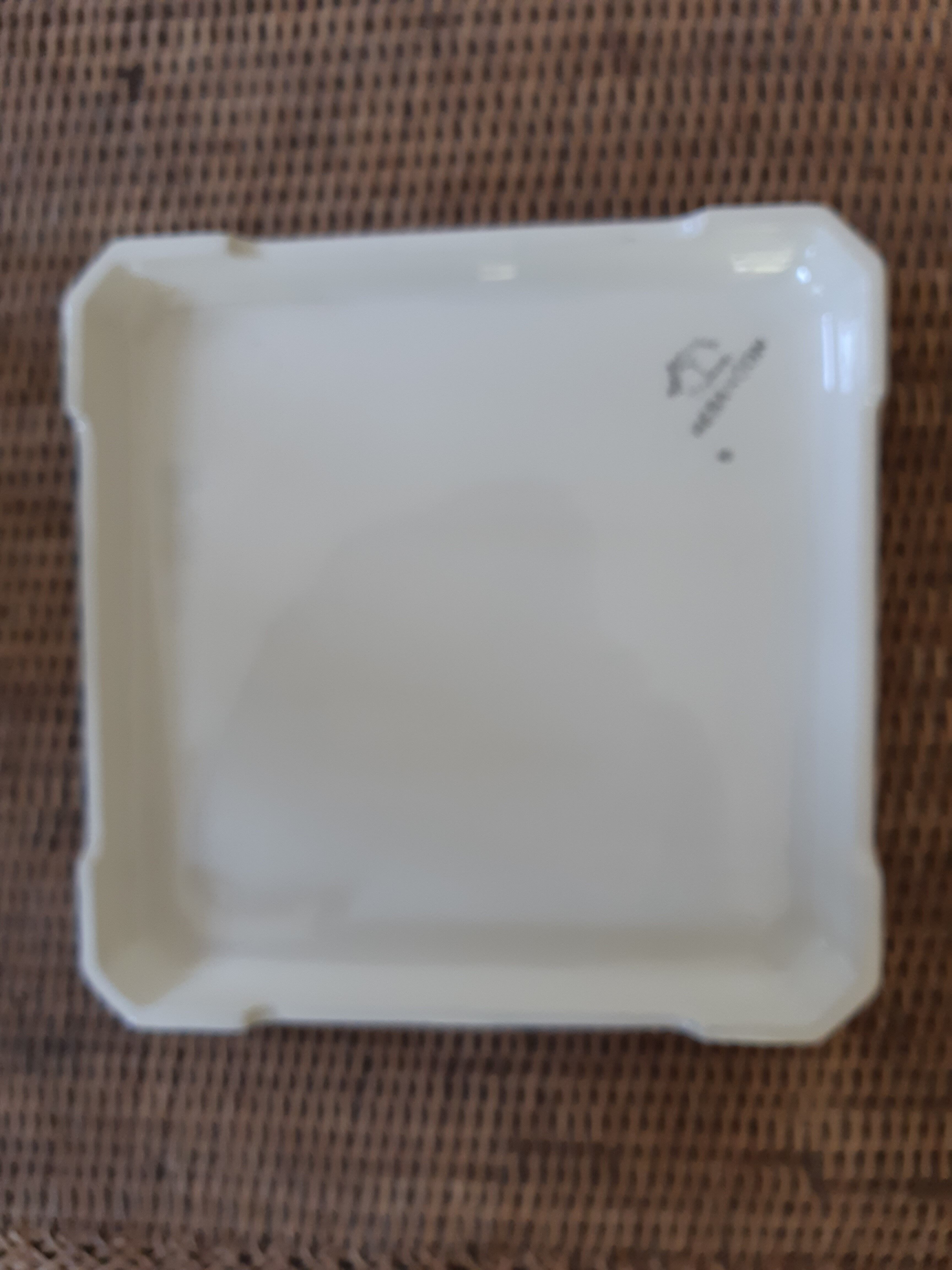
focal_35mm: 26
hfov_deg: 53.1
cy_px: 635
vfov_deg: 67.3
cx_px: 476
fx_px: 953
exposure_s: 1/50
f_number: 1.7
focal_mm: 3.92
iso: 100
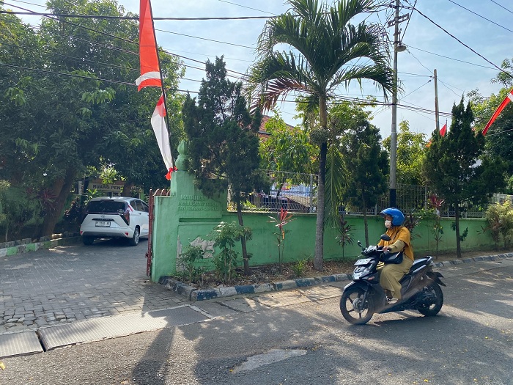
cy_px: 192
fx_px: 385
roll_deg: -1.6
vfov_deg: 53.1
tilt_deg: +3.1
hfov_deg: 67.3
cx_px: 256
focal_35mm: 26
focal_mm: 4.25
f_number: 1.8
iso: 32
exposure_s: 1/1898
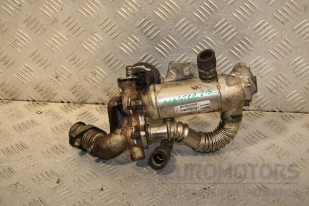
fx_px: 618
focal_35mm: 72
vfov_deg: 18.9
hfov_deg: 28.1
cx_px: 154
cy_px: 103
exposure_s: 1/200
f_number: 7.1
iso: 800
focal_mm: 48
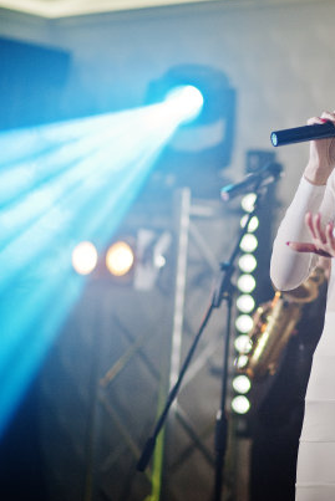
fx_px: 1799
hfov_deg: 10.6
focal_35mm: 129
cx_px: 301
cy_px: 250
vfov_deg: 15.9
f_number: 1.4
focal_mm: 85
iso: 800
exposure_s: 1/800
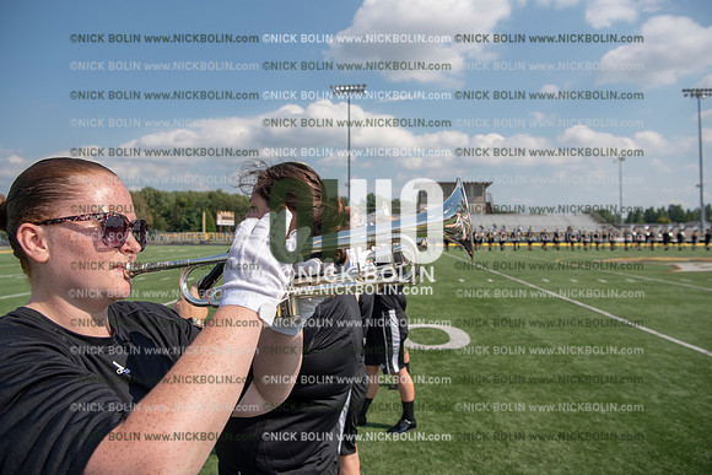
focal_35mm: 26
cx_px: 356
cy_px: 238
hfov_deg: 69.4
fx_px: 514
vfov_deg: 49.6
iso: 200
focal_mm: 26
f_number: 5.6
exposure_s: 1/1250
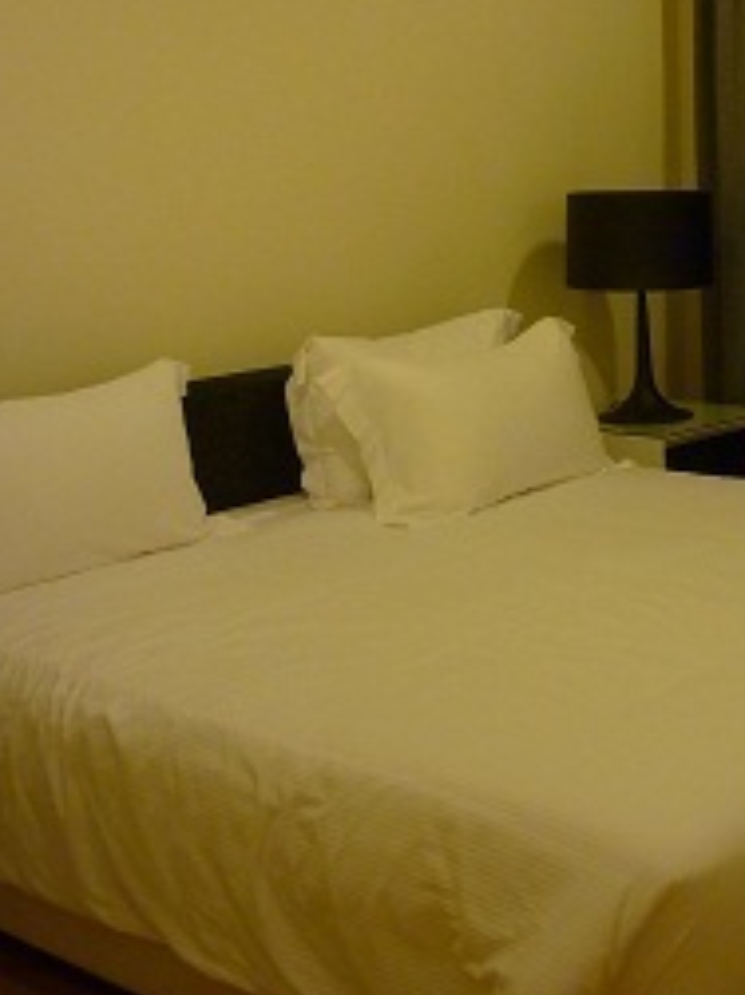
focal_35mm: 59
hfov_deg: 24.5
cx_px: 567
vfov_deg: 32.5
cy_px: 353
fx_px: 1694
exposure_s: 1/30
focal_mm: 5.5
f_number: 2.8
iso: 250
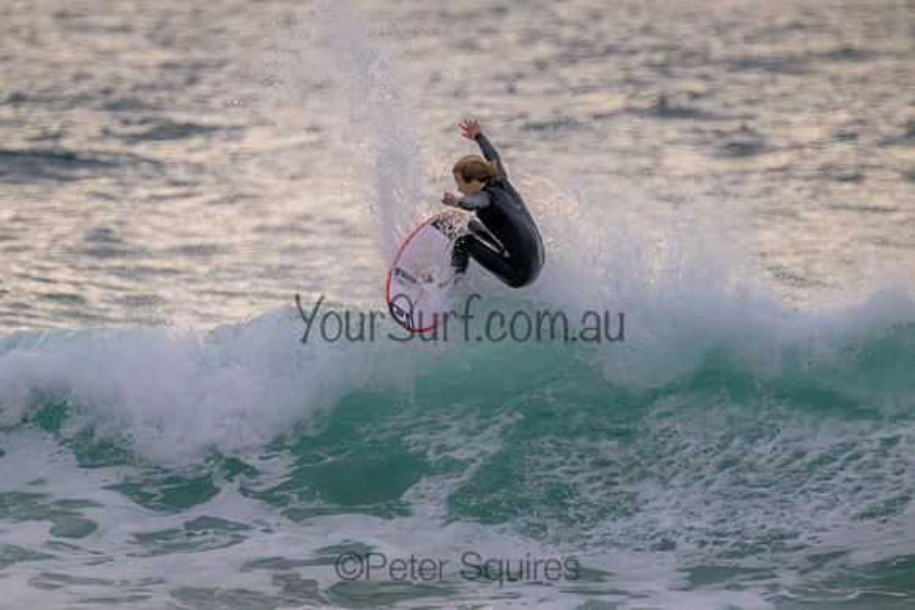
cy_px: 305
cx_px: 458
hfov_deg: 2.6
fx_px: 20337
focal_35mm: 800
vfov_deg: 1.7
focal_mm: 800
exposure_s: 1/2000
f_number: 11
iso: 5000
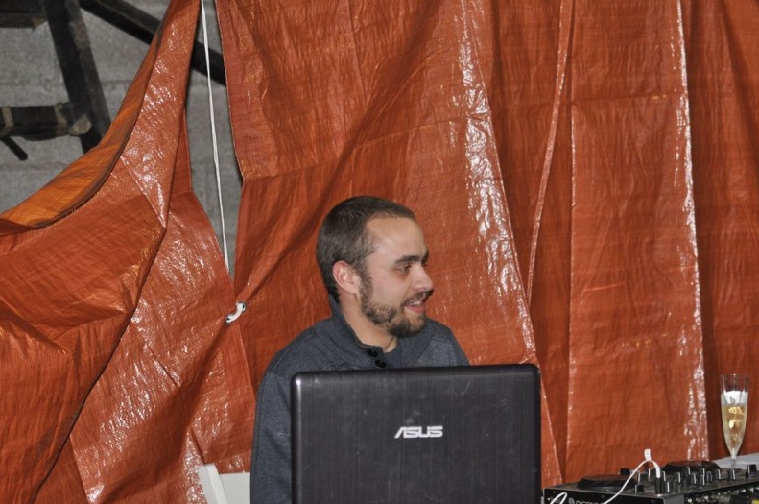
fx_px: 2863
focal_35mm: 136
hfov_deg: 15.1
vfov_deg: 10.0
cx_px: 450
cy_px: 325
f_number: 4
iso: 800
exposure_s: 1/60
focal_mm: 70
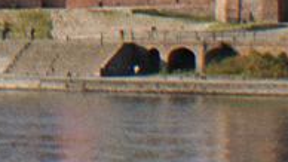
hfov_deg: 5.6
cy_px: -7
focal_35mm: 378
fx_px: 2886
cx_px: -192
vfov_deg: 3.2
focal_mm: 70
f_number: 4.5
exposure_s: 1/640
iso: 100
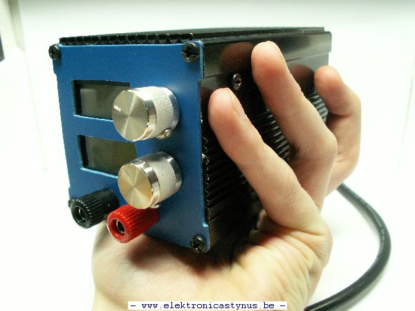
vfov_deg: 40.7
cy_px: 156
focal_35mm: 35
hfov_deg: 52.6
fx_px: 420
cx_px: 208
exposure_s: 1/13
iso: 160
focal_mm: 5.86
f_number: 2.8
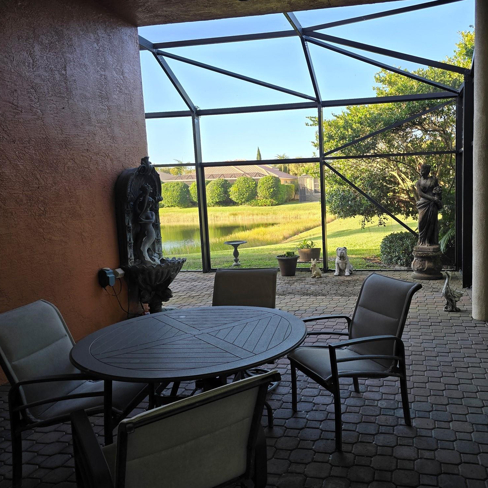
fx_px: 447
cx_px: 317
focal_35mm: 28
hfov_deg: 56.3
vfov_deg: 57.3
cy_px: 249
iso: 25
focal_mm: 6.3
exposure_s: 1/180
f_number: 1.7
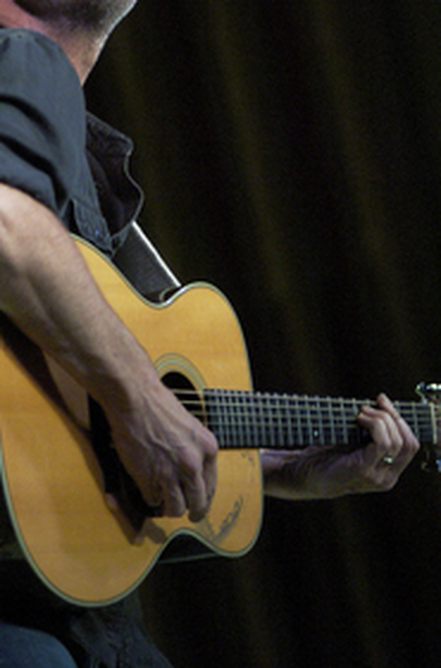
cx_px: 154
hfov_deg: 4.7
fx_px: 5380
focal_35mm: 291
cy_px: 131
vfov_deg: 7.1
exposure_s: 1/125
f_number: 2.8
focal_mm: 120
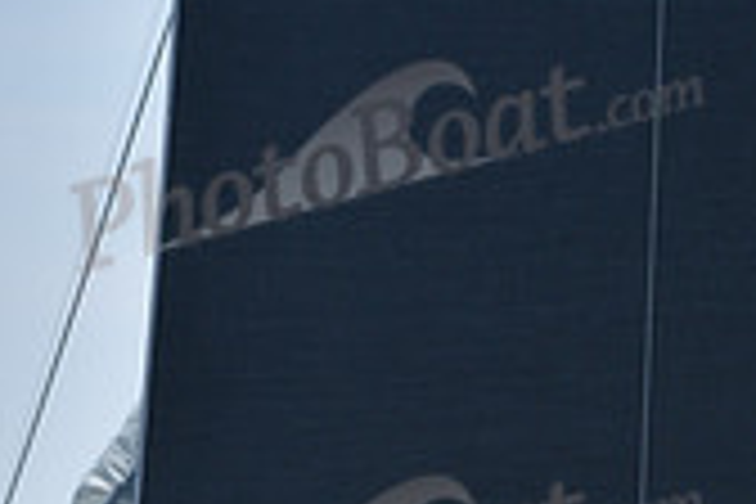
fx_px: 21712
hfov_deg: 2.0
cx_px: 940
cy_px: 740
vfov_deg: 1.3
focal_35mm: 1034
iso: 320
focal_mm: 300
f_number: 6.3
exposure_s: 1/1600
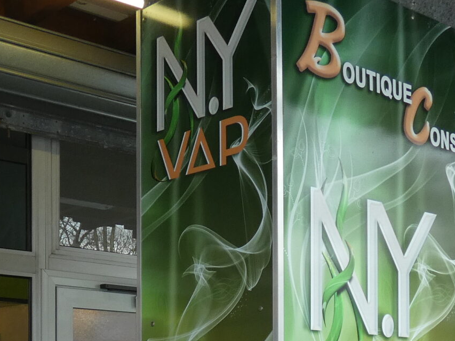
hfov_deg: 27.0
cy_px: 391
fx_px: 947
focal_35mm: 72
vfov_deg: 19.4
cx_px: 189
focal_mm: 4.3
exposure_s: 1/80
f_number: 3
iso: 100
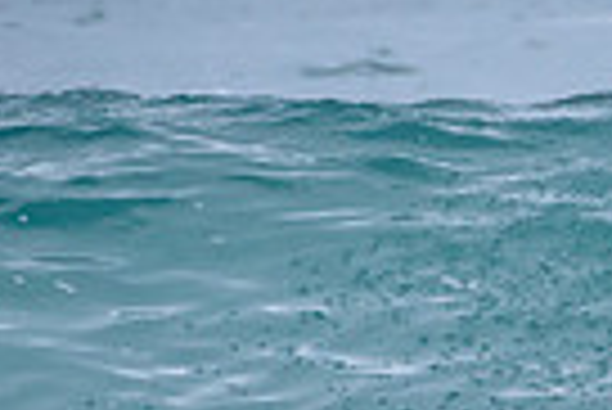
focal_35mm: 2614
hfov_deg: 0.8
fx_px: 44485
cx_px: 1127
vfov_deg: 0.5
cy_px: 481
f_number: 6.3
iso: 800
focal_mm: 500
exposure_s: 1/2000
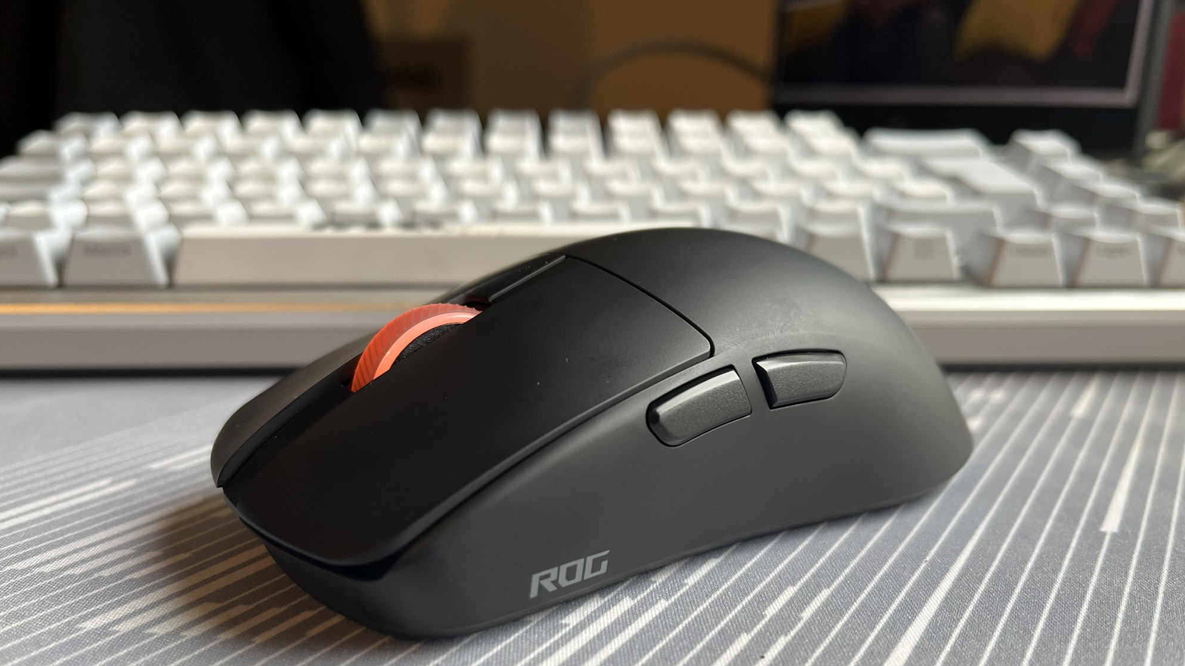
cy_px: 407
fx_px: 911
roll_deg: +0.4
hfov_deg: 66.1
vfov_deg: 40.0
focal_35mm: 29
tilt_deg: -18.2
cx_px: 590
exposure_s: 1/70
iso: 125
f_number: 1.6
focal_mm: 5.1
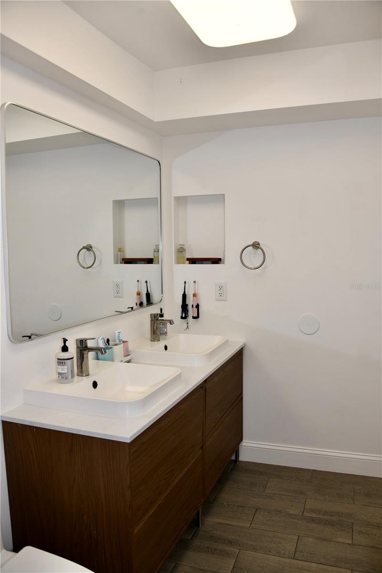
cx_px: 191
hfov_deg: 46.4
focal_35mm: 28
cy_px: 286
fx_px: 446
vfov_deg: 65.5
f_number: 4.5
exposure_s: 1/80
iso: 100
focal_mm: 28
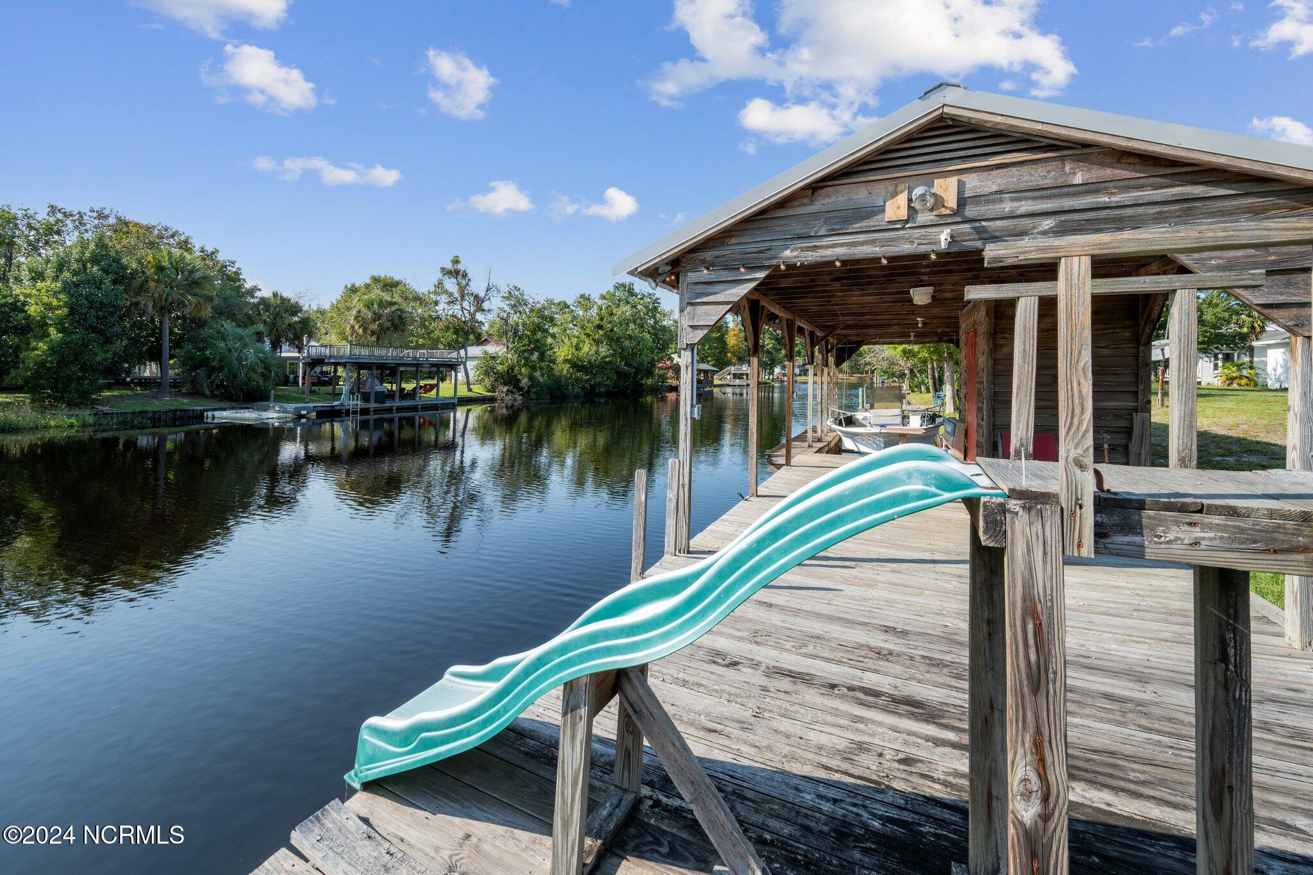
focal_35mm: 14
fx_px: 511
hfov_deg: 104.3
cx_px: 656
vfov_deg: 81.2
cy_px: 438
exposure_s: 1/50
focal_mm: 14
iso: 100
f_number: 11
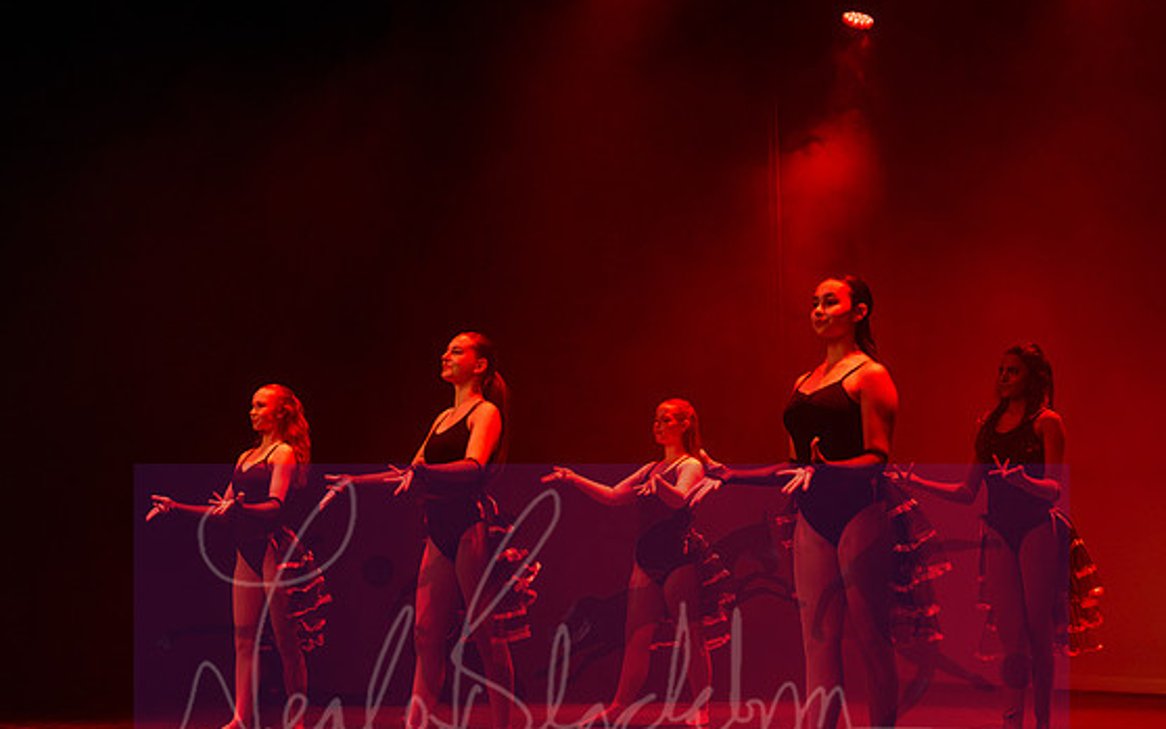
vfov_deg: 17.6
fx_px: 2352
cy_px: 366
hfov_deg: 27.8
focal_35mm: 74
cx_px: 503
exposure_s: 1/200
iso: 4000
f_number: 5
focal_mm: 50
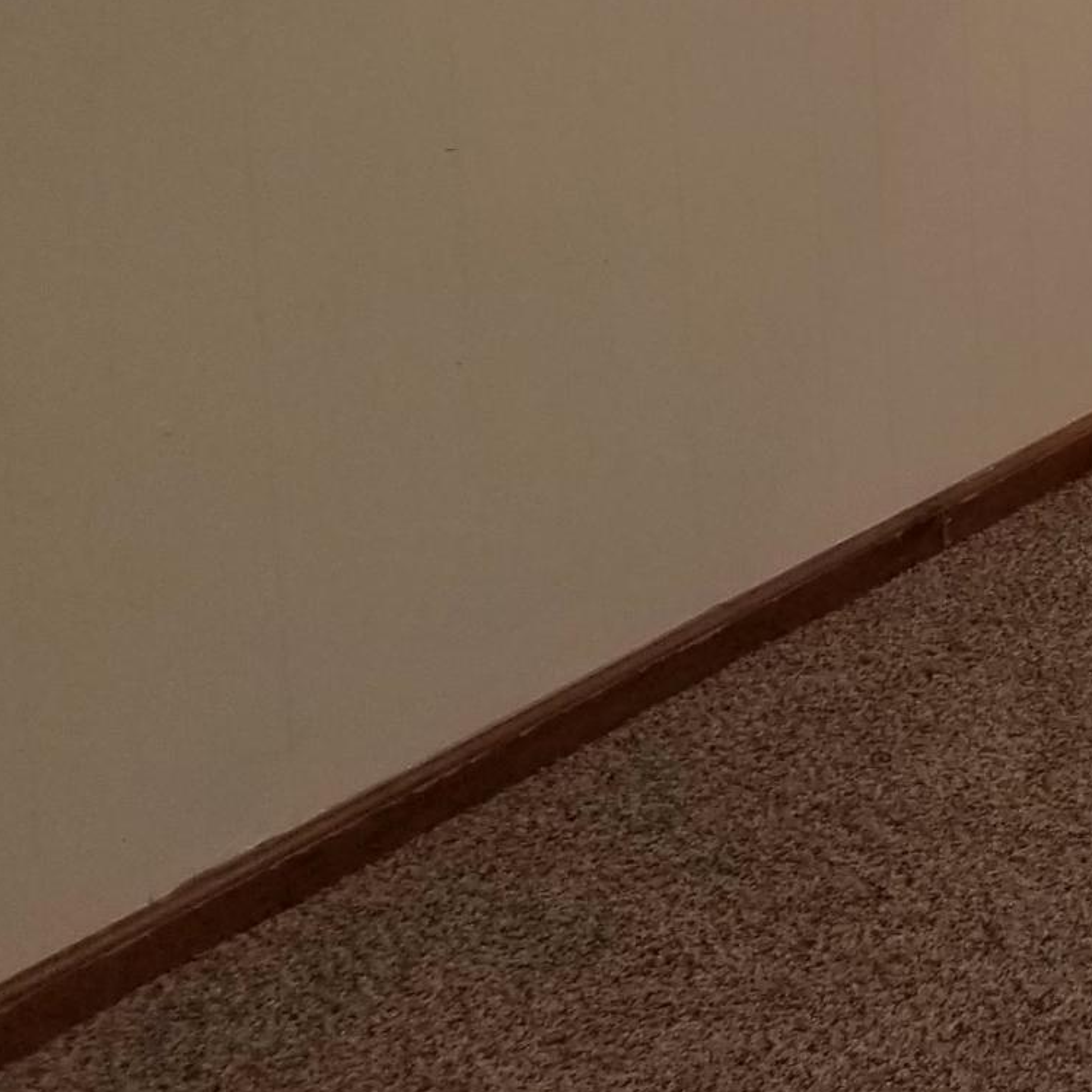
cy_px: -305
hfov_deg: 15.7
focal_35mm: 92
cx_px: 2040
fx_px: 3284
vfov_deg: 17.7
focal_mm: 4.25
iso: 100
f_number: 1.7
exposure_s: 1/30
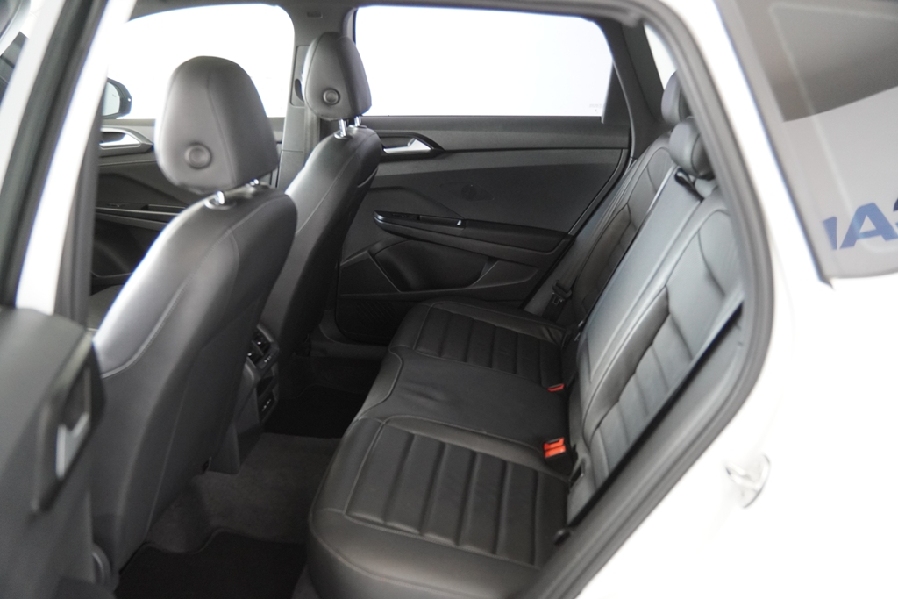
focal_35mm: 32
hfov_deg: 59.5
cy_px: 300
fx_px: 786
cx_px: 449
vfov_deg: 41.7
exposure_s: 1/160
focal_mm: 21
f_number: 2.8
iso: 2000
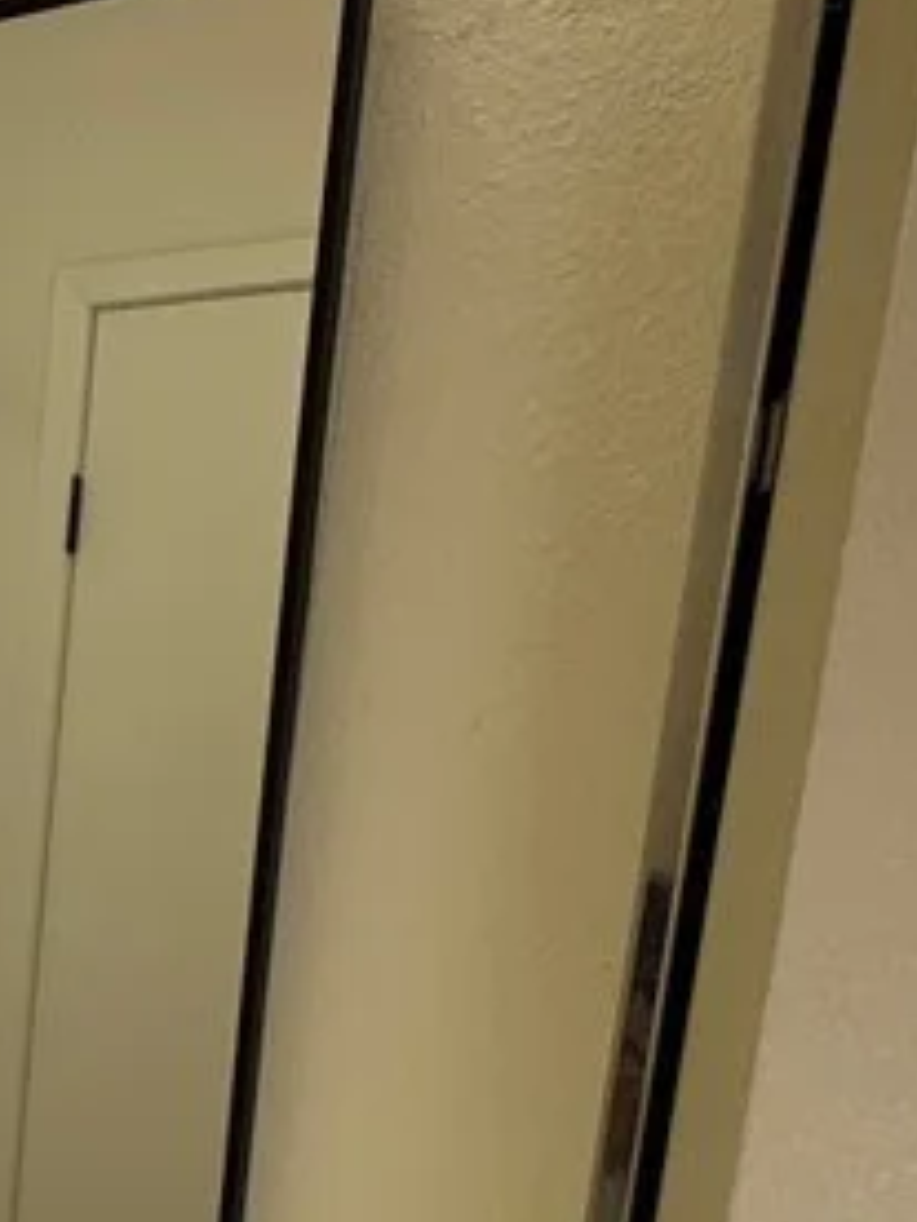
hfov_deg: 23.4
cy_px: 1240
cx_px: -399
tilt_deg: -12.3
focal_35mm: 52
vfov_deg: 33.5
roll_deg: -3.3
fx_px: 1837
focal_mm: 2.22
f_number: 2.2
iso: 40
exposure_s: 1/130
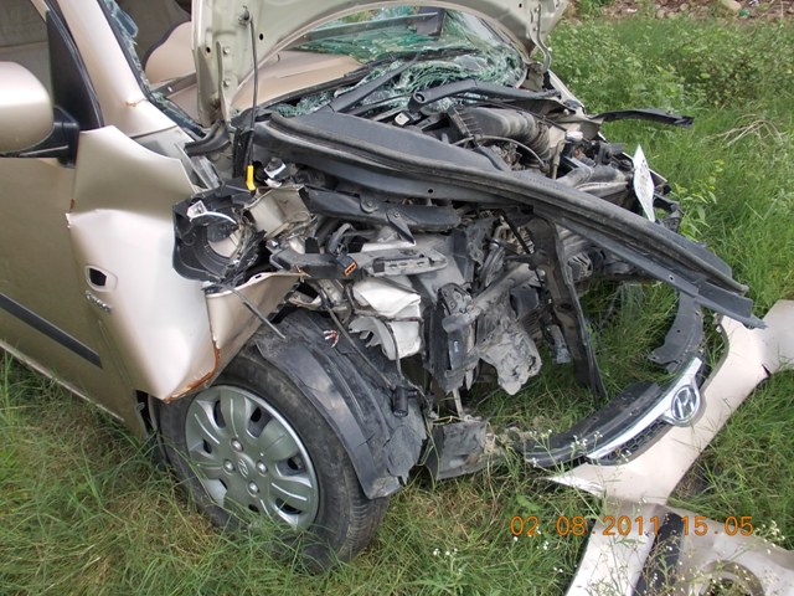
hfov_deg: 63.4
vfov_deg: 49.7
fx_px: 642
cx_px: 397
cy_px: 298
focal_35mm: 28
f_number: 5.4
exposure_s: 1/160
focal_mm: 4
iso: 80
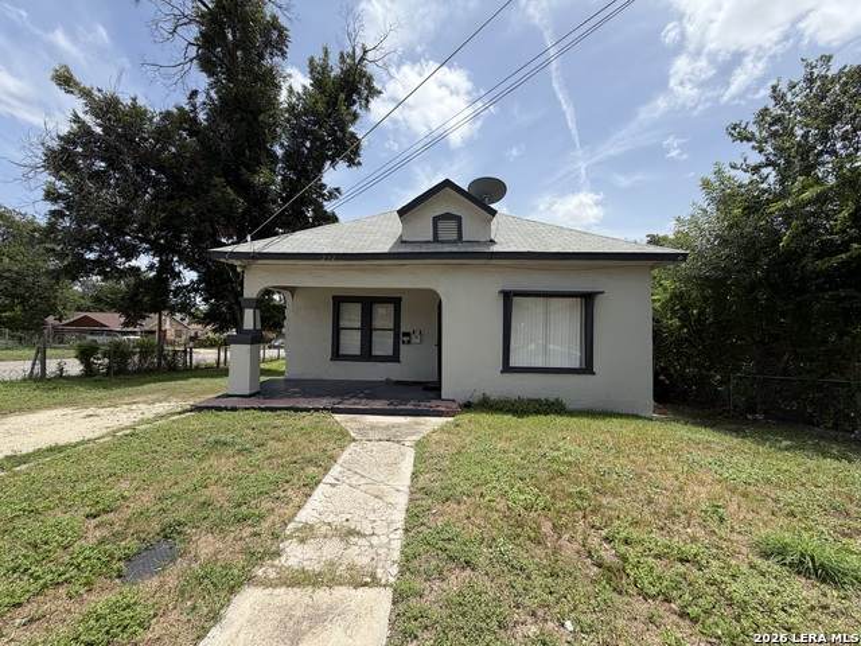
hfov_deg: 102.1
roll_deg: -0.8
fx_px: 348
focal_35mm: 14
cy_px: 323
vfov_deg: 85.7
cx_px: 430
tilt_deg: +1.0
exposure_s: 1/853
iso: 20
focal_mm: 2.22
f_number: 2.2
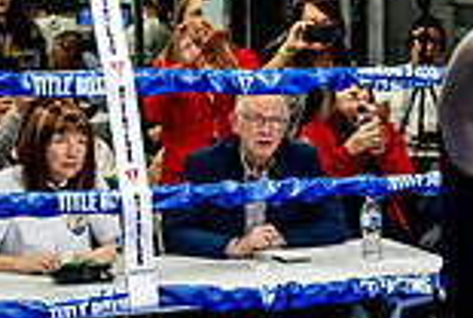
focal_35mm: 168
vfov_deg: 8.2
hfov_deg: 11.5
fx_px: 2212
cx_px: 806
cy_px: 298
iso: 5000
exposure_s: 1/800
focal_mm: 30
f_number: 2.8
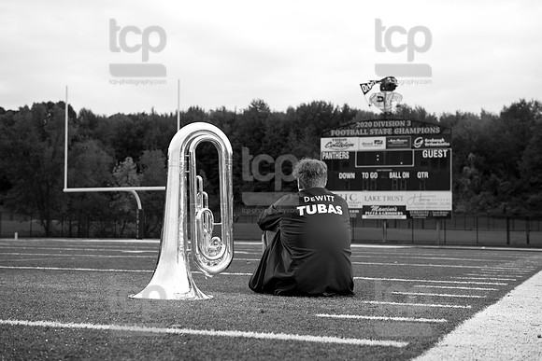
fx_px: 869
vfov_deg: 23.5
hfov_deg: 34.6
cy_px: 175
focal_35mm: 58
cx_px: 279
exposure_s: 1/250
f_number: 4.5
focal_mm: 56
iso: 50
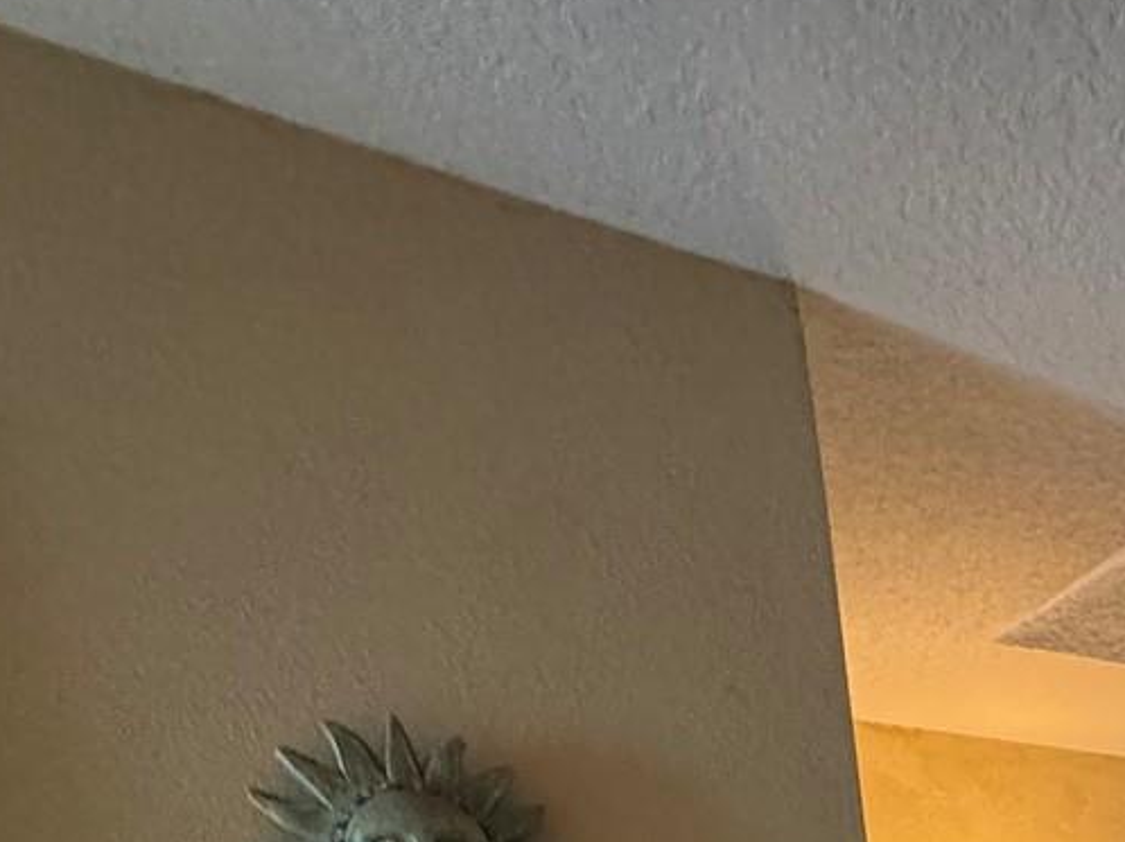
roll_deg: +3.7
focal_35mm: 45
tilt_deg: -8.1
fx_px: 1462
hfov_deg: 31.6
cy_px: 1321
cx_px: 1489
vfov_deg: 24.0
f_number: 2.2
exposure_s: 1/60
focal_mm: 2.22
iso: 1000
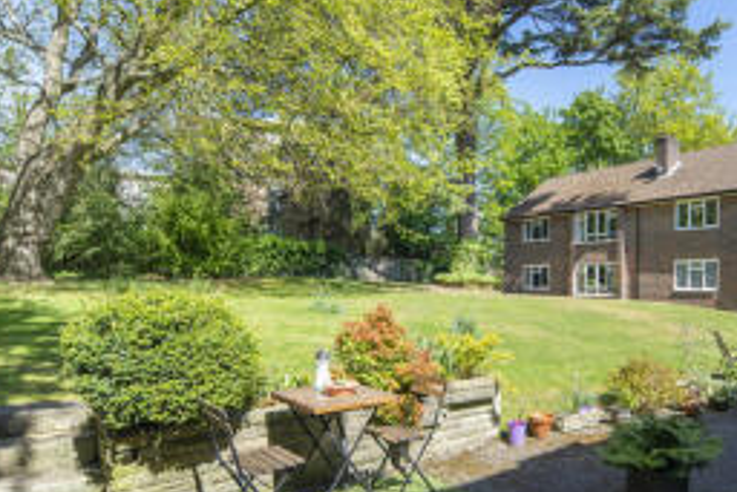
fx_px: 533
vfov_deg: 49.5
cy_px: 272
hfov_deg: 68.2
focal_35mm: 26
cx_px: 464
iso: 125
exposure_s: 1/250
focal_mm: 14
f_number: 16
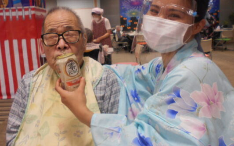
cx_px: 111
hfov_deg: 61.2
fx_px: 198
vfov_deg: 40.4
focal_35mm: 31
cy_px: 58
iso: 180
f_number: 3.2
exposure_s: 1/30
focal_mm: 4.6
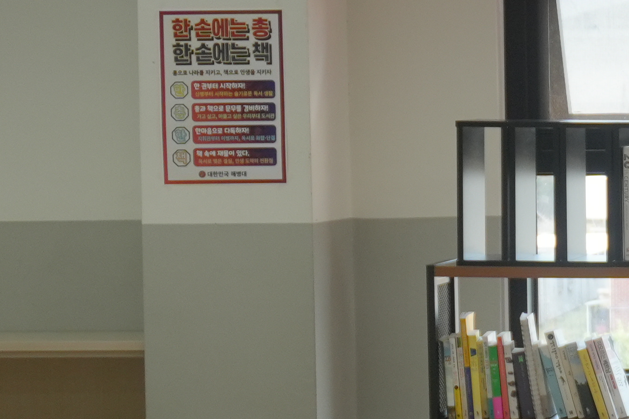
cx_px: 1163
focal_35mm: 206
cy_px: 321
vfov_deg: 6.7
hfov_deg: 9.5
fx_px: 3599
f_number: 5
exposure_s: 1/160
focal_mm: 30
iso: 250
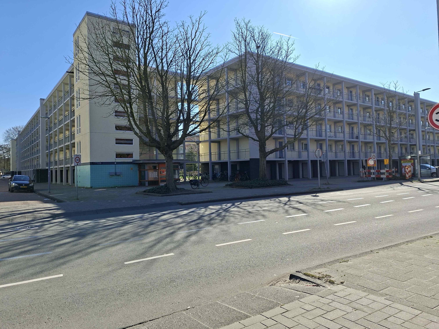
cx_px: 220
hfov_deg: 73.9
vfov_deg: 58.9
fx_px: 292
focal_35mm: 23
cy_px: 164
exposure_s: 1/2695
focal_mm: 5.54
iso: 50
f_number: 1.8
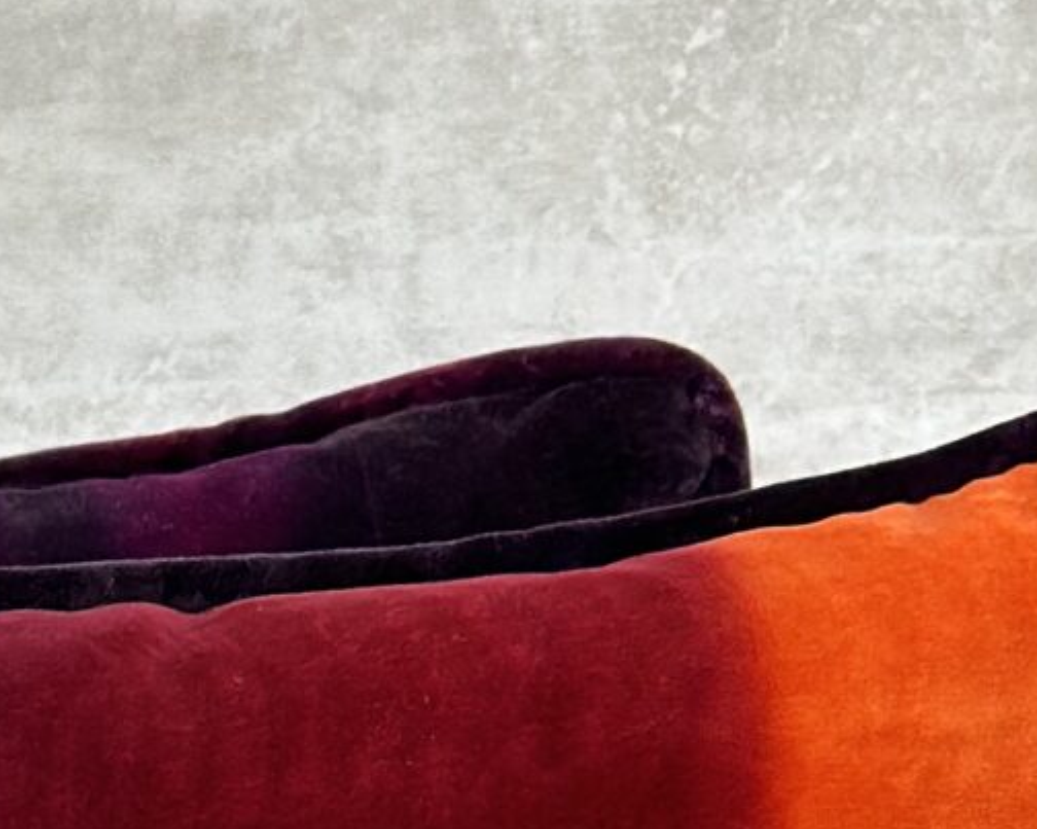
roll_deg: +0.6
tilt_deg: -13.8
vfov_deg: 6.1
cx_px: -387
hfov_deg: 8.0
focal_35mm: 238
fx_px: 7303
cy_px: 2224
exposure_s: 1/60
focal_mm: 6.86
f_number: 1.78
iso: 100
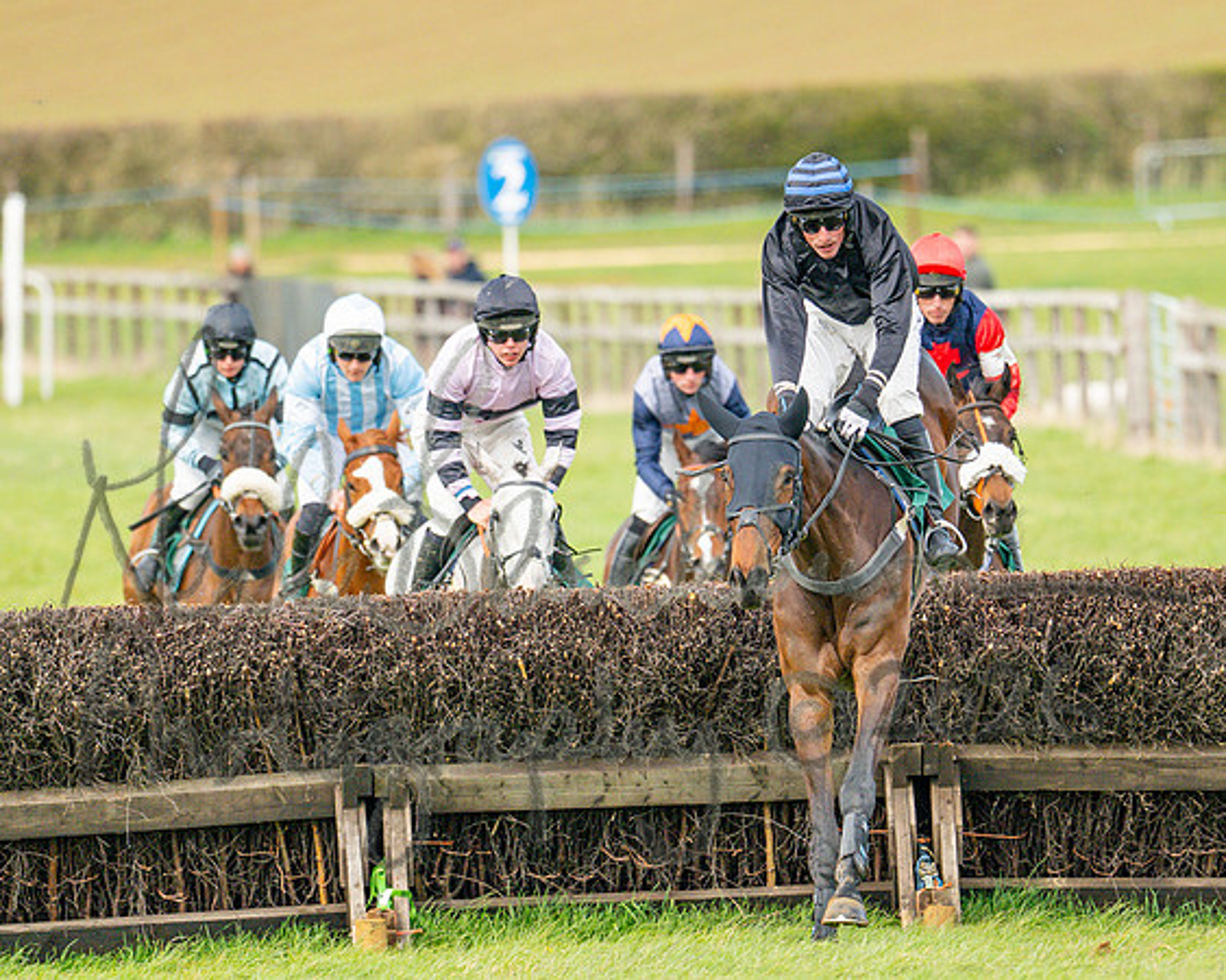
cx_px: 904
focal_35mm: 831
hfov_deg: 2.3
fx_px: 30124
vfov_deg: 1.9
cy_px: 378
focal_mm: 400
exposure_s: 1/1250
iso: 400
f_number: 4.5
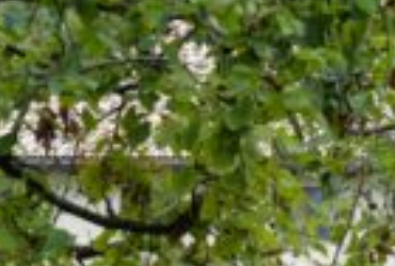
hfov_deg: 5.9
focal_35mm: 314
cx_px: 1360
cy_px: 287
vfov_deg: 4.4
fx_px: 3453
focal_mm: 43
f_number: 3.2
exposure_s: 1/100
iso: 100
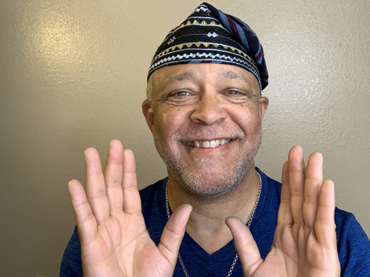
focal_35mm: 35
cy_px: 140
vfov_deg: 40.7
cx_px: 201
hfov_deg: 52.6
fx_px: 374
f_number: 2.2
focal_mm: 2.87
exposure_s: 1/60
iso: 80
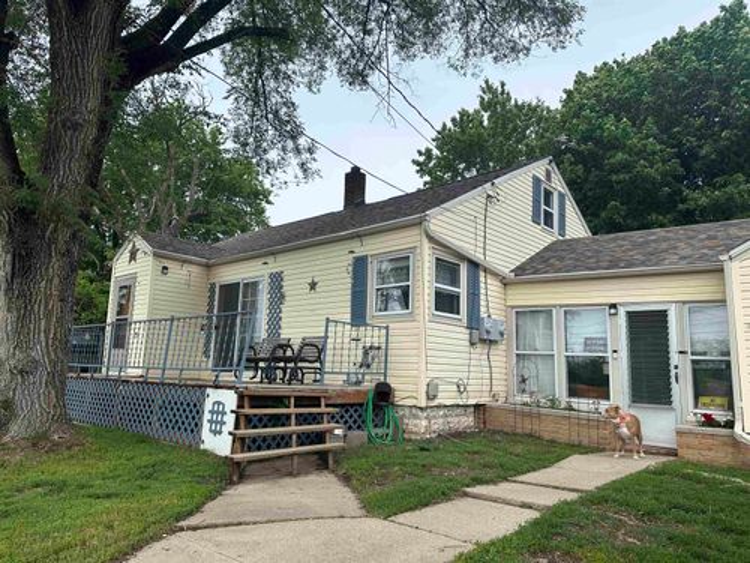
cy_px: 282
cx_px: 375
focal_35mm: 24
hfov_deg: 71.6
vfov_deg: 56.8
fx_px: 520
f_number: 1.78
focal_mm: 6.86
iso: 80
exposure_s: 1/2967
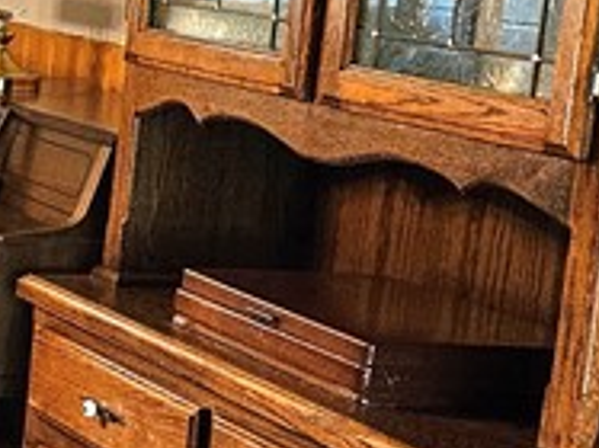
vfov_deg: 11.7
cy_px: 256
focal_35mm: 126
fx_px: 2179
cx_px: -839
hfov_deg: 12.4
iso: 640
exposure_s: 1/120
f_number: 1.8
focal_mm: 5.4
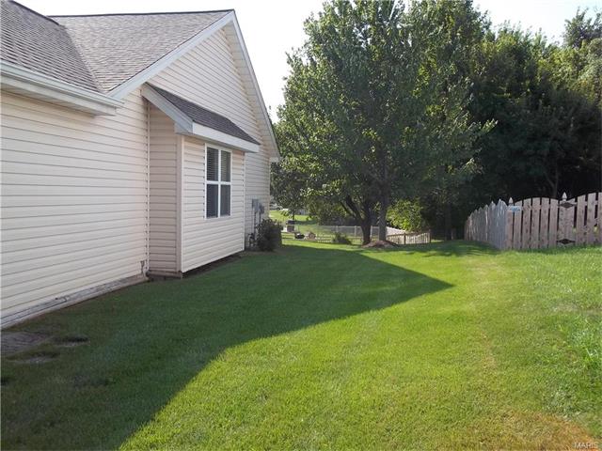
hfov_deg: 56.8
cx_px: 301
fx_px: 557
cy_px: 226
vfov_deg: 44.2
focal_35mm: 32
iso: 80
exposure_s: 1/200
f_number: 5.5
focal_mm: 5.7
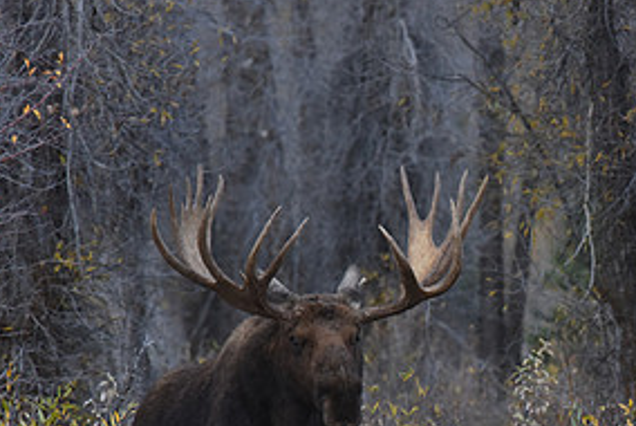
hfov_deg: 2.0
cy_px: 385
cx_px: 562
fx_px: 18056
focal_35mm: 1021
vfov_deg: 1.4
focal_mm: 500
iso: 2000
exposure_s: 1/160
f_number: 6.3
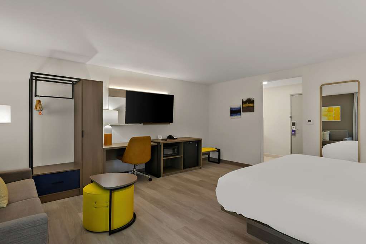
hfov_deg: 95.0
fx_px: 168
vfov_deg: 72.0
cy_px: 122
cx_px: 183
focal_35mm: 16
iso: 320
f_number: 7.1
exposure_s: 1/2.5
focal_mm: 11
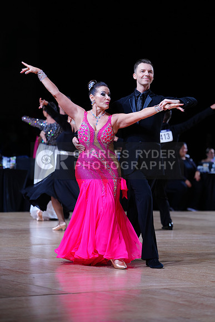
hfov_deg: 11.2
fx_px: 1092
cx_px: 108
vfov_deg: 16.8
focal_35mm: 122
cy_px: 161
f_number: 2.8
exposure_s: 1/500
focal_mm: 122
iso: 500
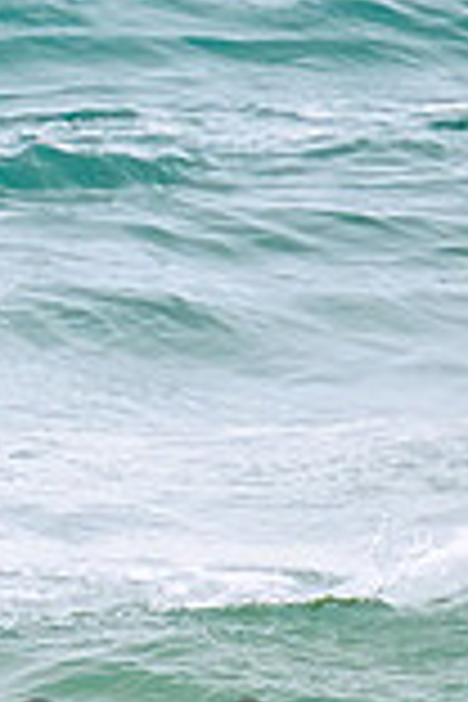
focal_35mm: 2938
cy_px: 593
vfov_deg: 0.7
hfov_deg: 0.5
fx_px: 57287
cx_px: -10
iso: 1400
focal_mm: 680
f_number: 11
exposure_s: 1/2000
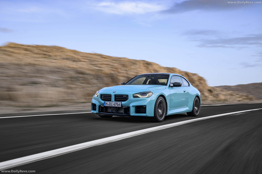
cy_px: 87
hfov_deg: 50.7
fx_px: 277
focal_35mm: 38
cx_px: 131
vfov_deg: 35.1
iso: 80
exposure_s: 1/20
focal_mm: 38
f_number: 16
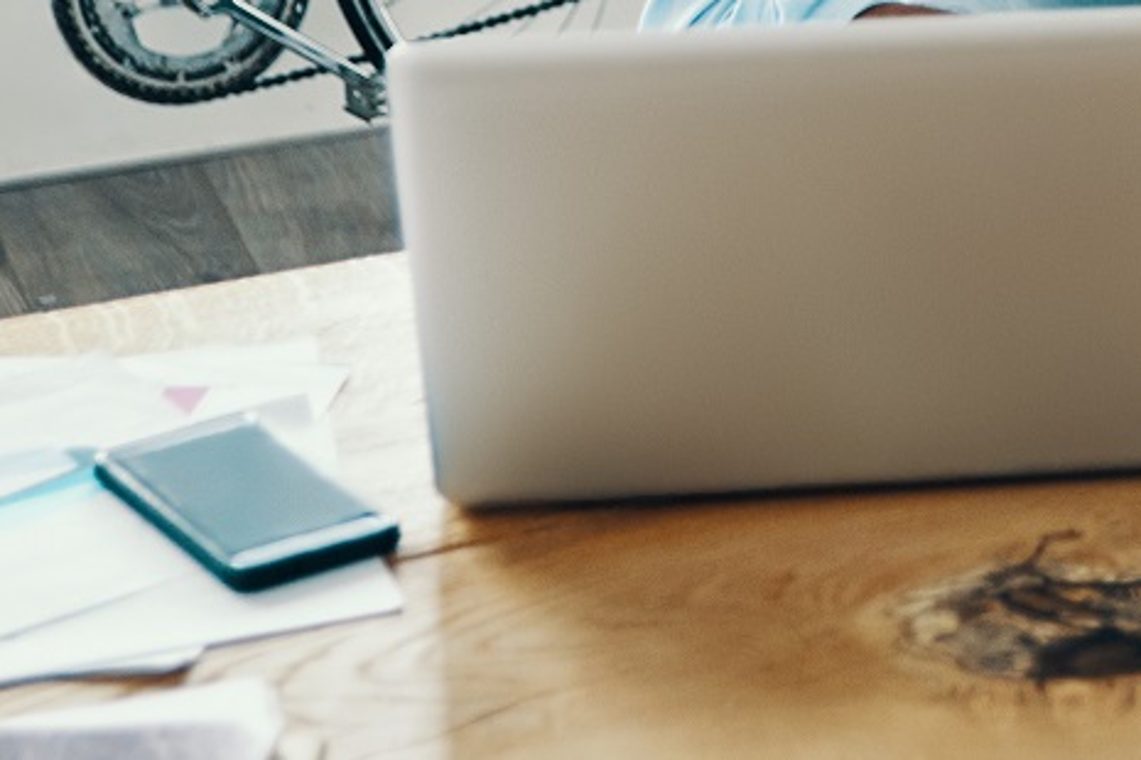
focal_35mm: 137
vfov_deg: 9.5
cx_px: 1639
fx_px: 4342
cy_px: -631
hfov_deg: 14.1
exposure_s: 1/125
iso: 200
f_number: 2.8
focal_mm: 35
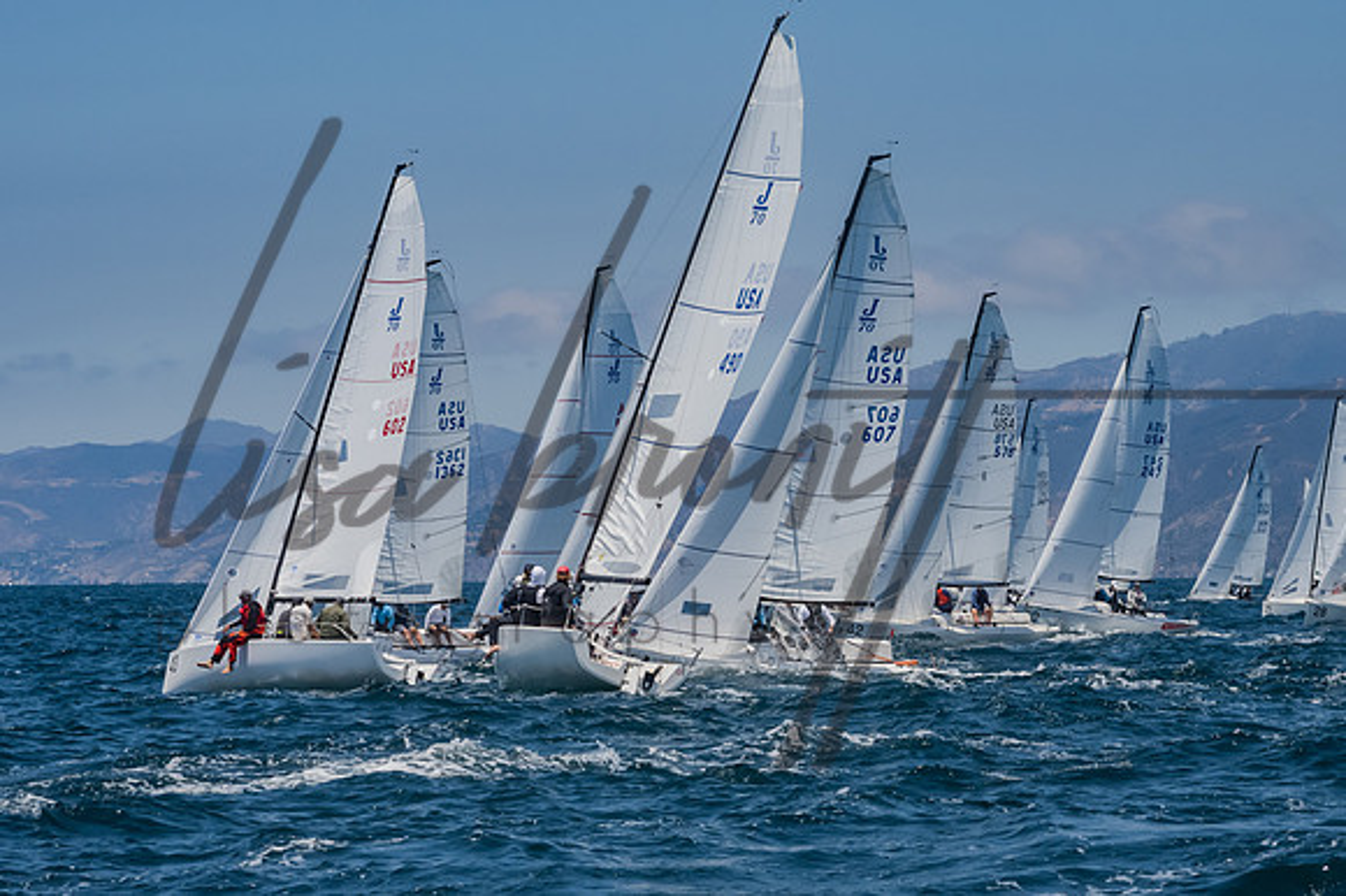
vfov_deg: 9.3
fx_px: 5493
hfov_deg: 14.0
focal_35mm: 147
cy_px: 448
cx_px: 673
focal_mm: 98
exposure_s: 1/1250
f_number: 14
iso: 640
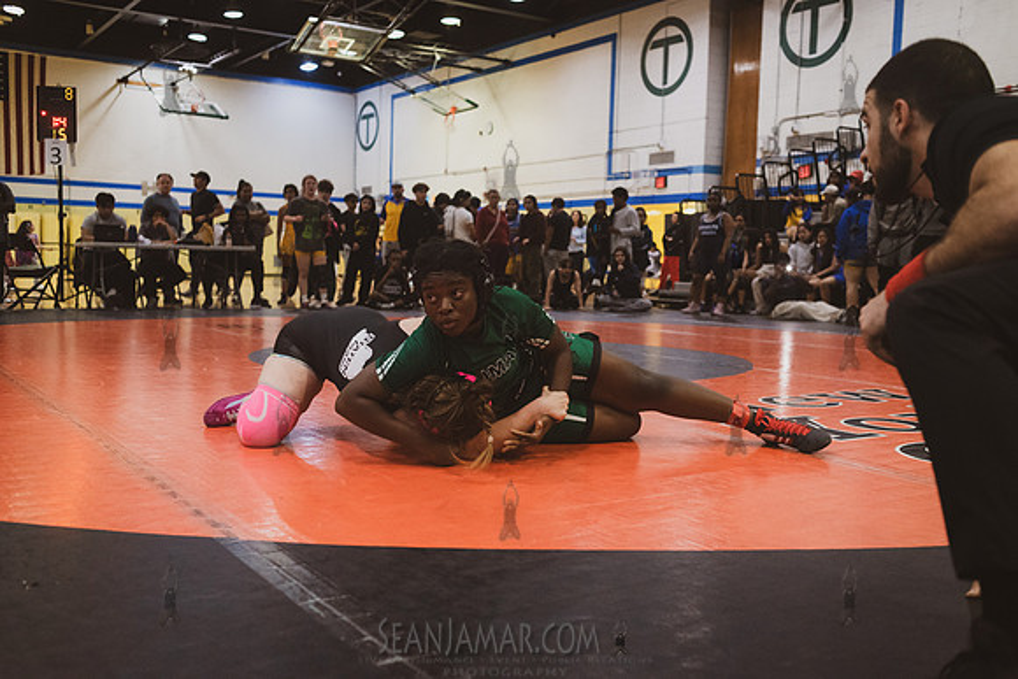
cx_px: 509
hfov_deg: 54.4
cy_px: 340
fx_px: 990
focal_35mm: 35
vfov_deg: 37.9
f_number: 3.2
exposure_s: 1/500
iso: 5000
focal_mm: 35
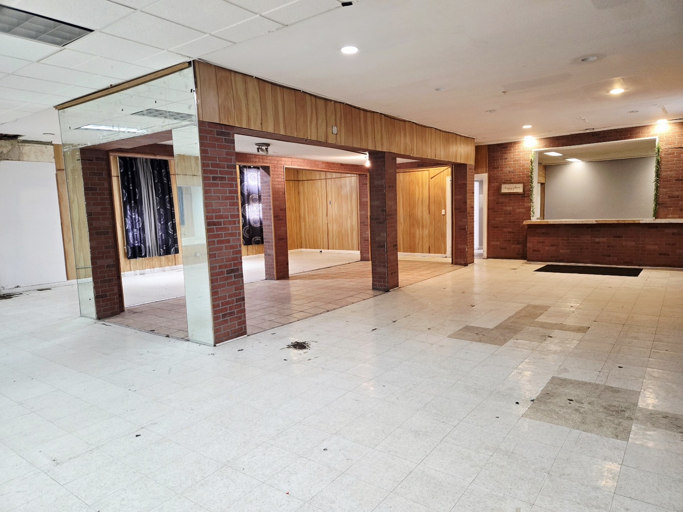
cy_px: 256
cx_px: 342
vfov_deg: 58.9
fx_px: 454
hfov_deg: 73.9
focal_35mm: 23
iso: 400
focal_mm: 5.4
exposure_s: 1/120
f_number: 1.8
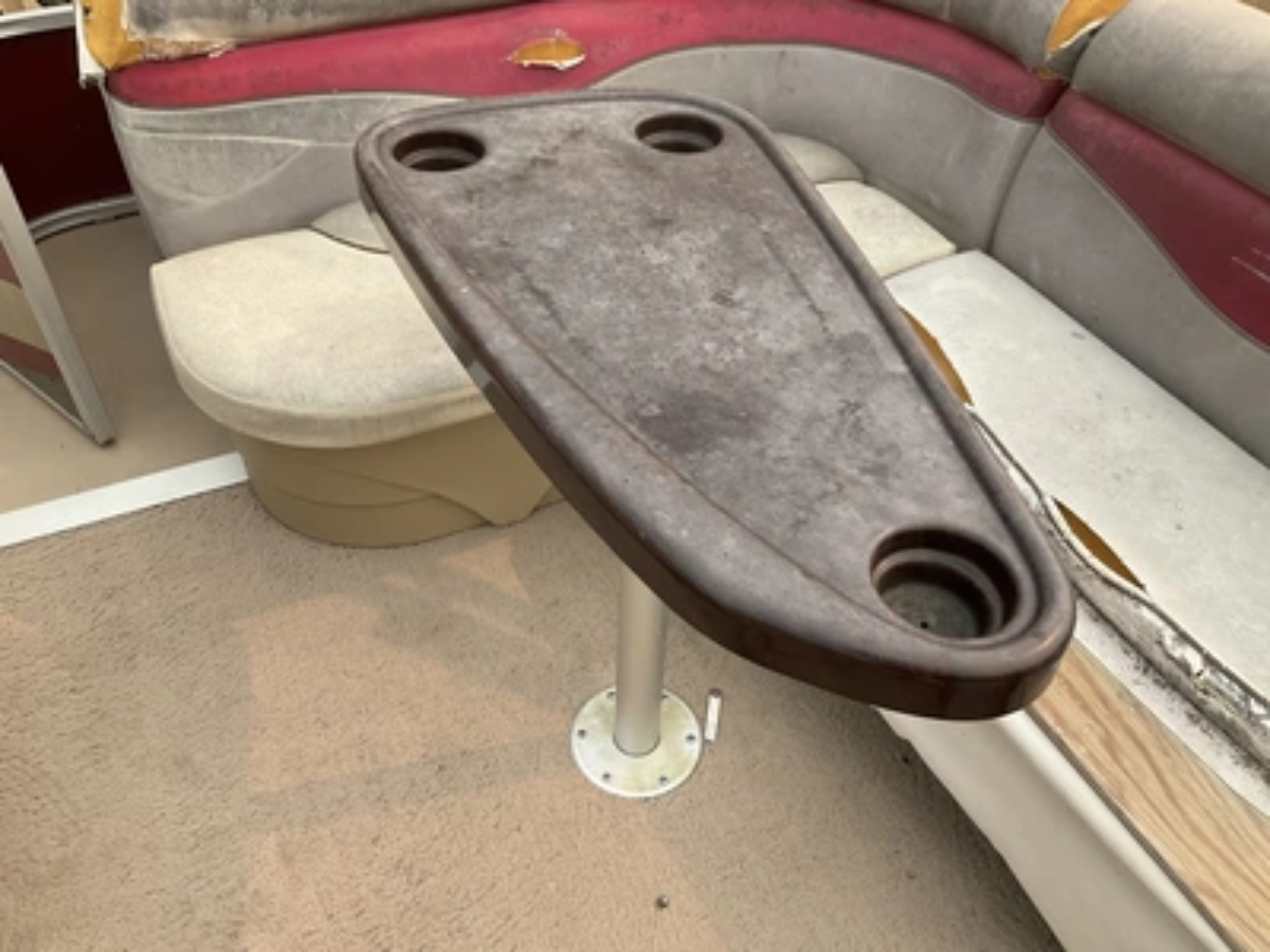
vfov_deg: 48.2
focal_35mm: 29
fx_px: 1064
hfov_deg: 61.7
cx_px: 635
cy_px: 476
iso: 25
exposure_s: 1/829
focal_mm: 3
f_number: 1.8
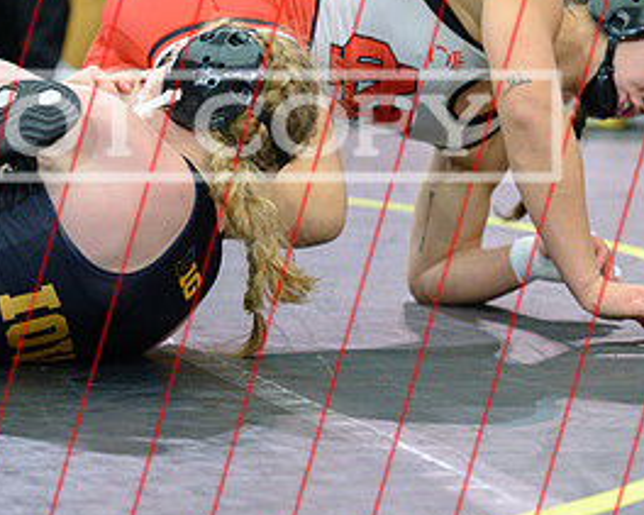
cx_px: 201
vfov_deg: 7.2
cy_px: 248
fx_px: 4096
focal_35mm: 215
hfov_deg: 9.0
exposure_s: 1/800
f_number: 2.8
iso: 2500
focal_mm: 85
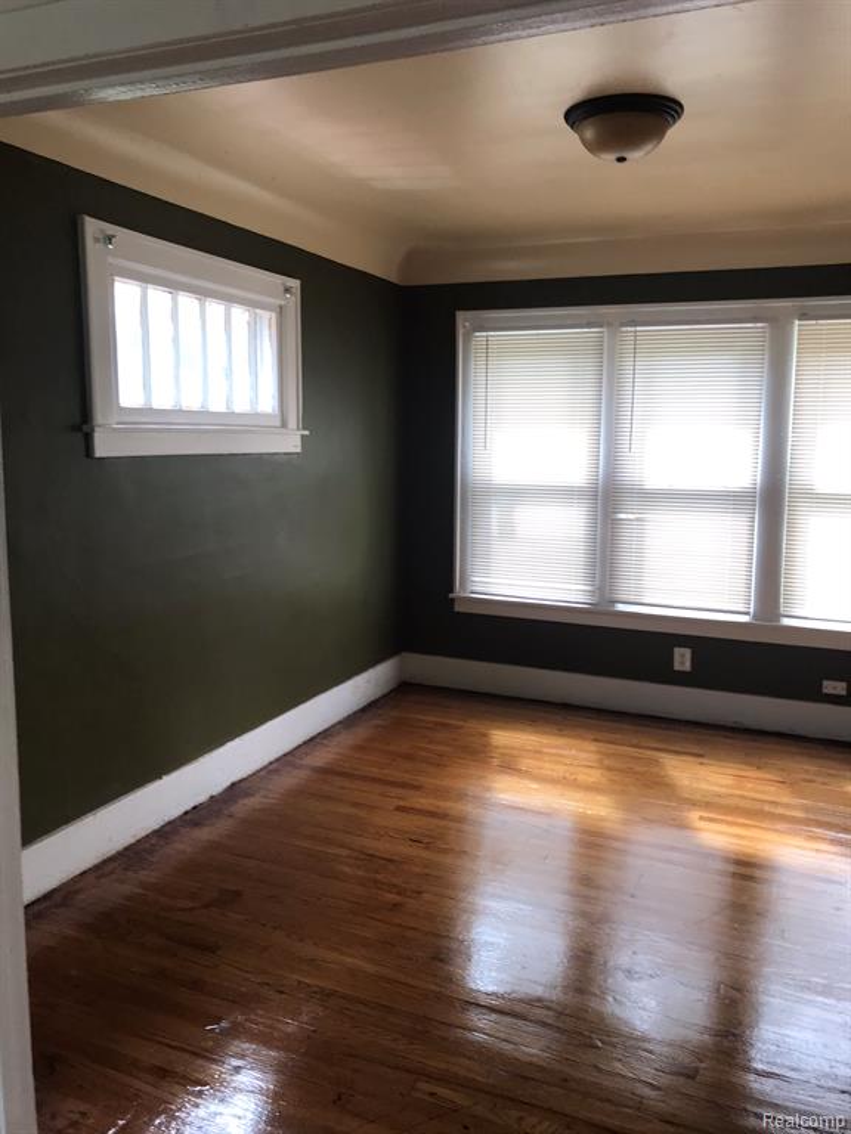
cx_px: 426
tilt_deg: -6.7
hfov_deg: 49.7
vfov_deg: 63.4
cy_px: 567
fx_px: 918
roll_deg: +0.1
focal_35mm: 28
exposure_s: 1/60
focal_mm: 3.99
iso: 32
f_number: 1.8
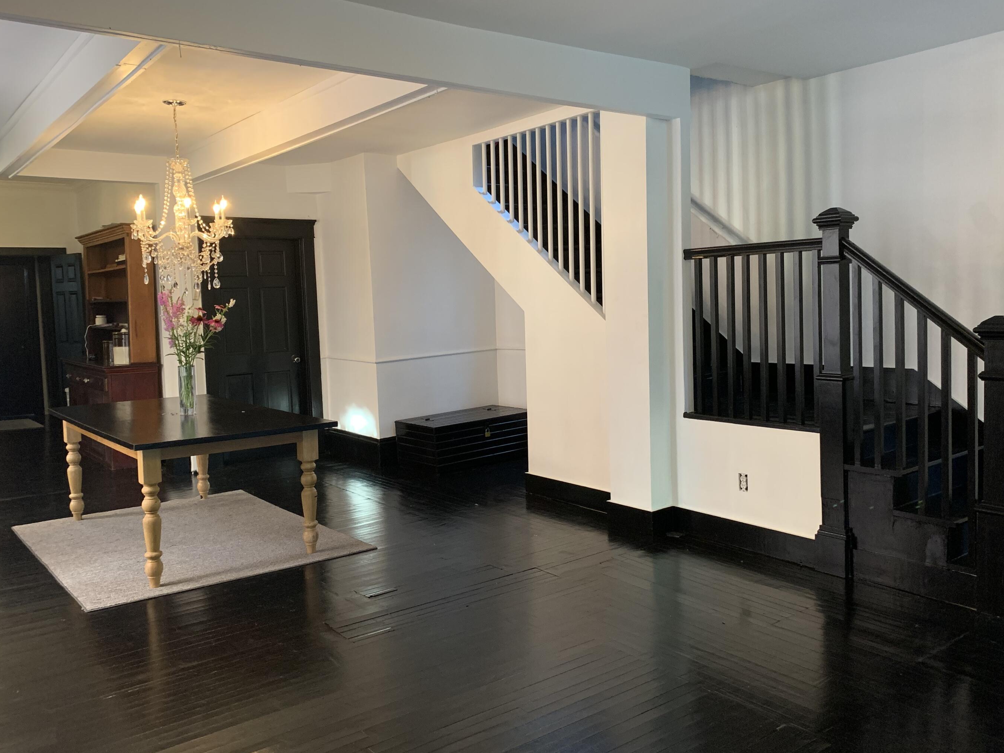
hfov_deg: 61.6
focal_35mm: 29
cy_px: 352
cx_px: 538
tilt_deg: -4.3
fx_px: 841
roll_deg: +2.3
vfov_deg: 48.2
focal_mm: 4.25
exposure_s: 1/40
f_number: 1.8
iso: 250
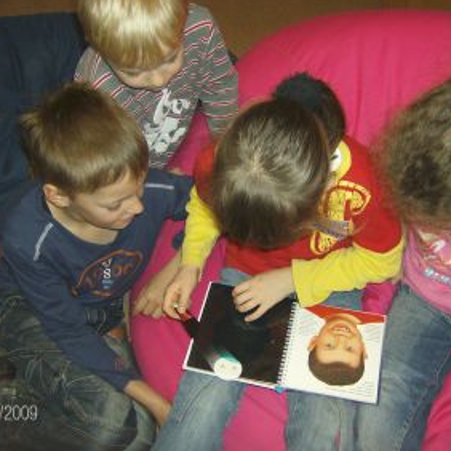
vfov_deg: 37.6
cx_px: 251
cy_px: 229
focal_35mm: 45
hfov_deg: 37.5
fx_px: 663
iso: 200
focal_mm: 6
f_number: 2.8
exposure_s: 1/60
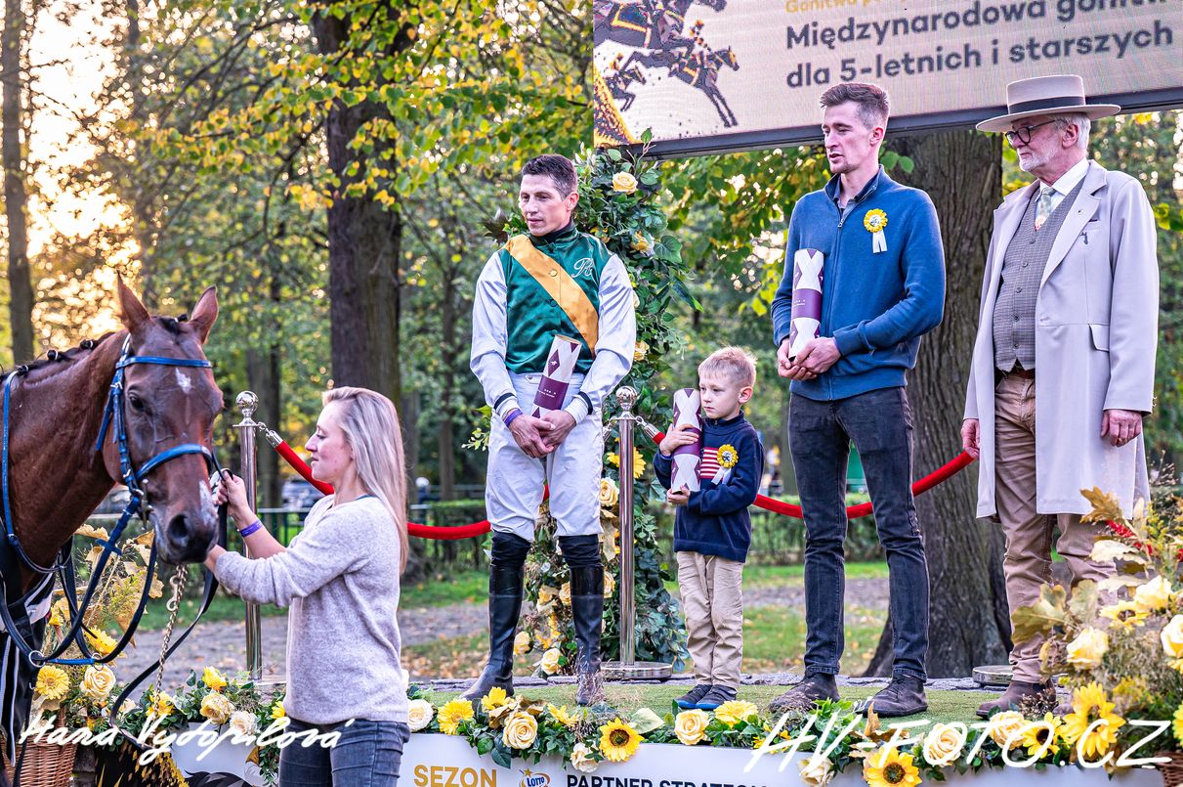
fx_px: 2298
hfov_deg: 28.9
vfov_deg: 19.4
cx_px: 592
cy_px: 394
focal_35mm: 70
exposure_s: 1/500
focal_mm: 70
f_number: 3.5
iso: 400
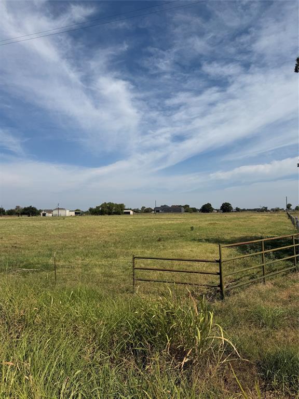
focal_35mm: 24
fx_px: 276
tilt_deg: +2.1
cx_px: 150
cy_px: 200
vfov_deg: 71.6
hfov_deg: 56.8
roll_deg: +1.0
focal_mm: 6.76
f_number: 1.78
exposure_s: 1/9091
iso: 80
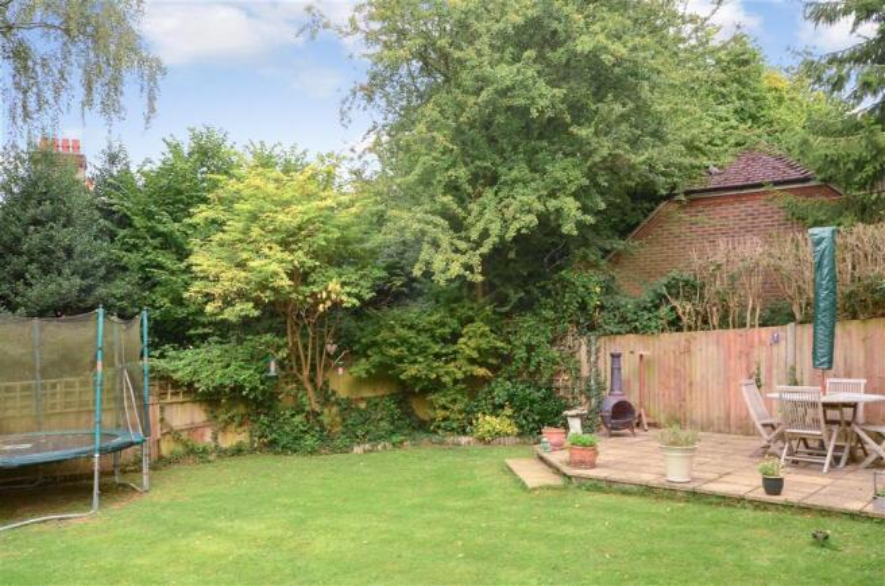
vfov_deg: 43.4
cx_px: 442
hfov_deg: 62.0
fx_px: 736
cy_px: 293
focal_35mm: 30
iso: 200
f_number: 14
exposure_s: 1/10
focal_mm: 20
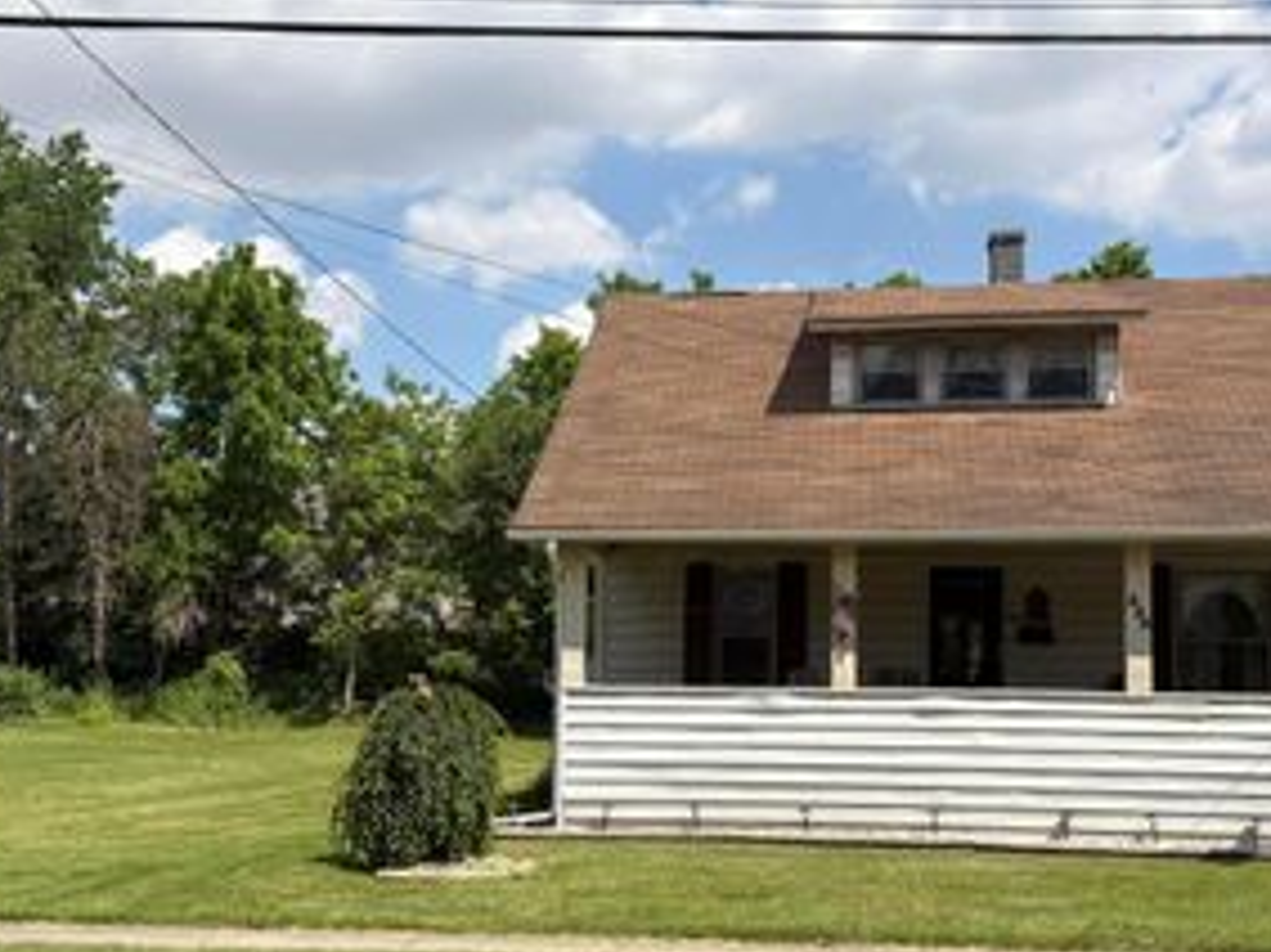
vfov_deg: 31.4
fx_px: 1688
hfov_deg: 41.2
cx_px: 552
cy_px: 582
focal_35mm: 46
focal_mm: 5.96
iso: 50
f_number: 1.6
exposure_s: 1/4329
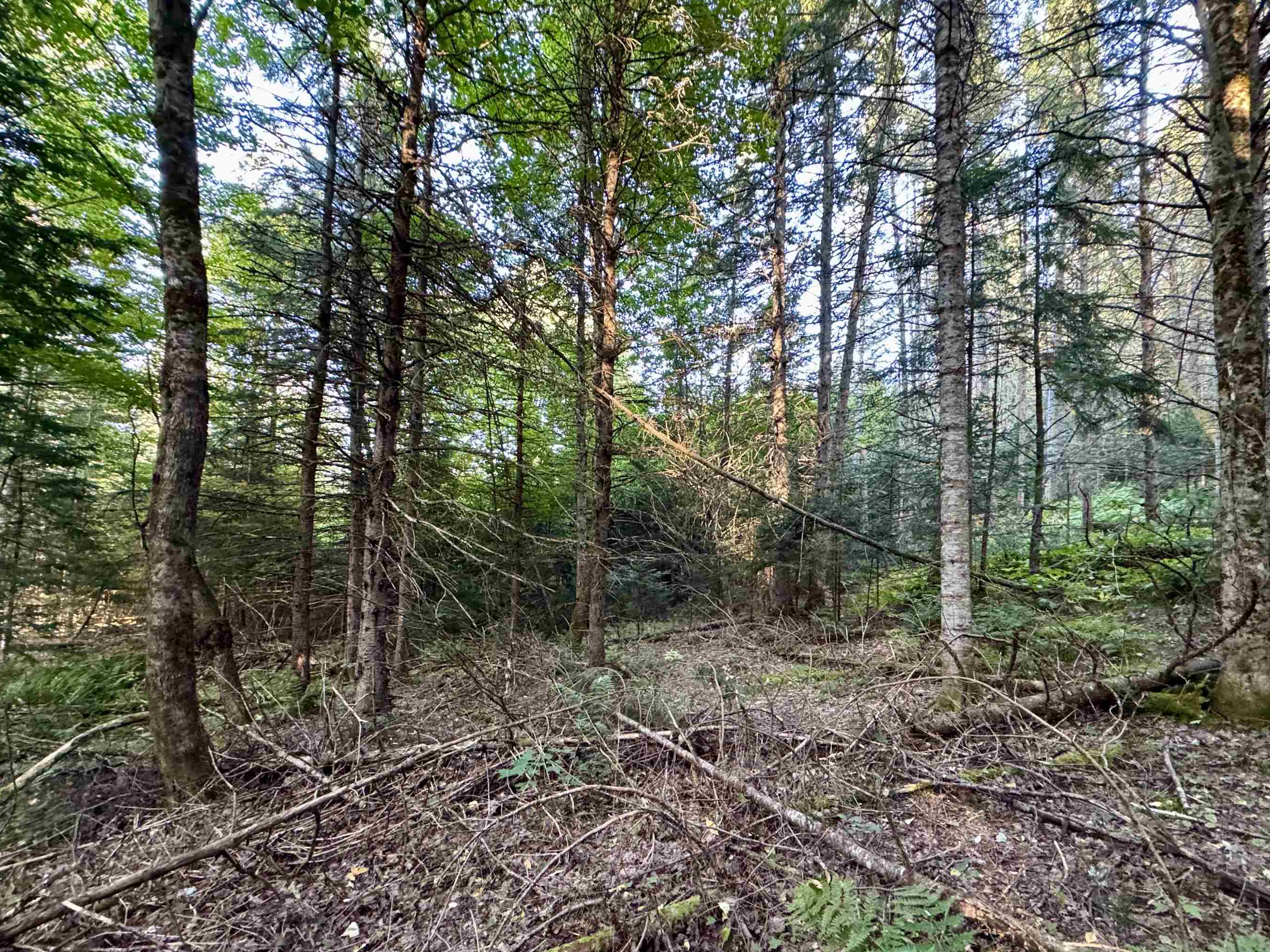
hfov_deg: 94.4
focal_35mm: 16
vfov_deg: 77.8
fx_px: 587
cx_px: 670
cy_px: 533
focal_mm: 2.22
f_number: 2.2
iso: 640
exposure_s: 1/60
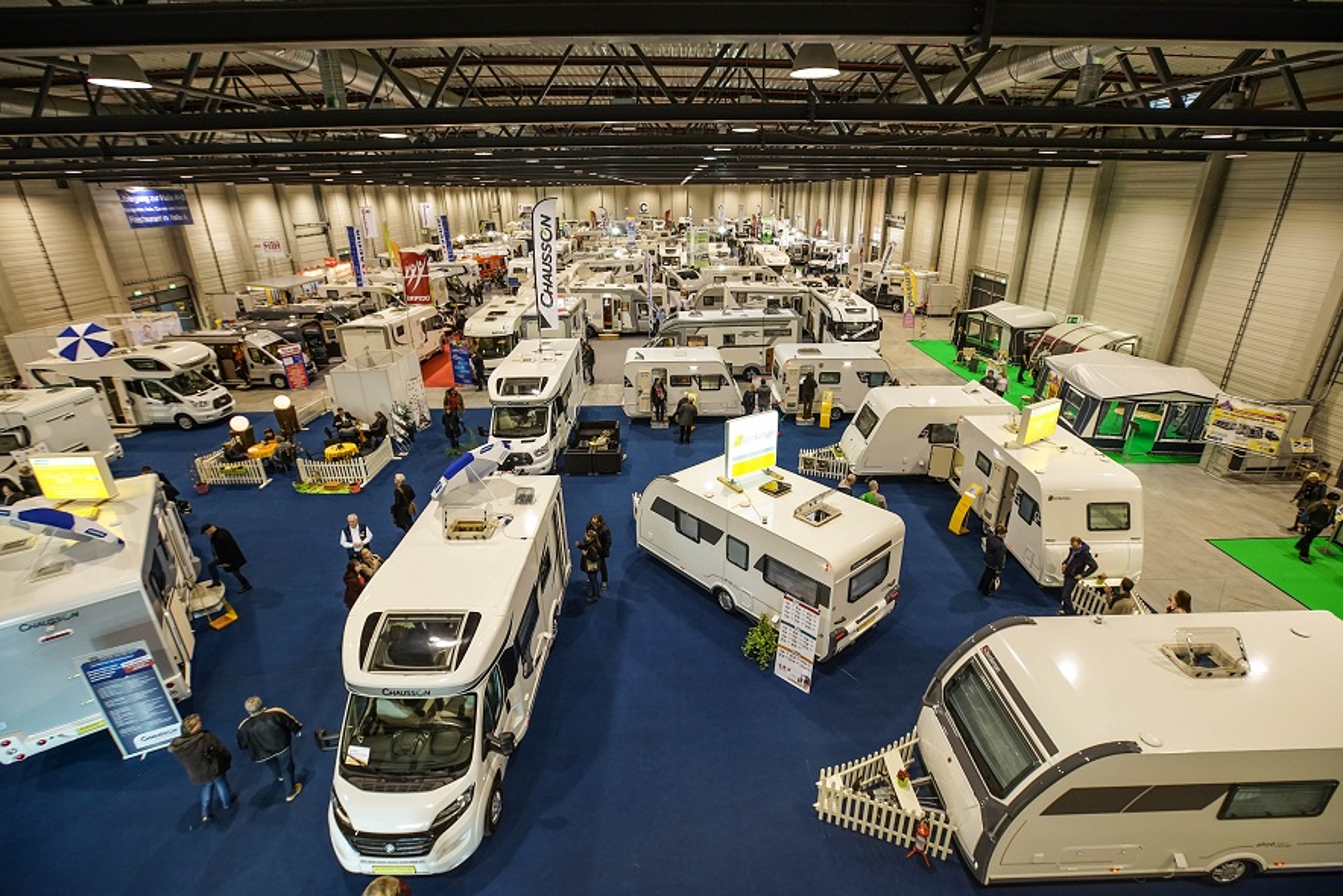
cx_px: 672
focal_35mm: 16
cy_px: 448
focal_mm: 16
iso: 1000
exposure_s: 1/60
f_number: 5
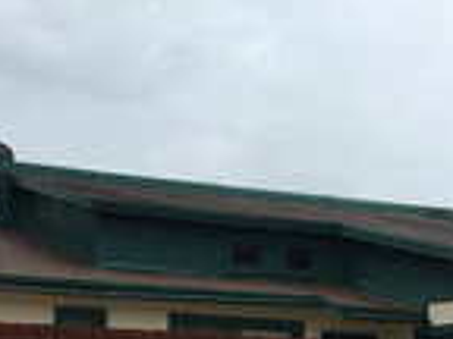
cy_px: 370
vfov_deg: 16.7
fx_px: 1125
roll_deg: -2.0
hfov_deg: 22.7
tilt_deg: +2.6
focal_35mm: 86
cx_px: 184
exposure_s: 1/1637
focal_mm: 4.15
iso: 25
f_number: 2.2
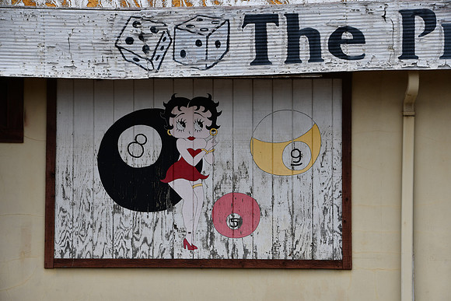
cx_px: 226
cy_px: 150
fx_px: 2180
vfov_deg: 7.9
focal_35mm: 174
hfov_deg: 11.8
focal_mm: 116
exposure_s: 1/320
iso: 100
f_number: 9
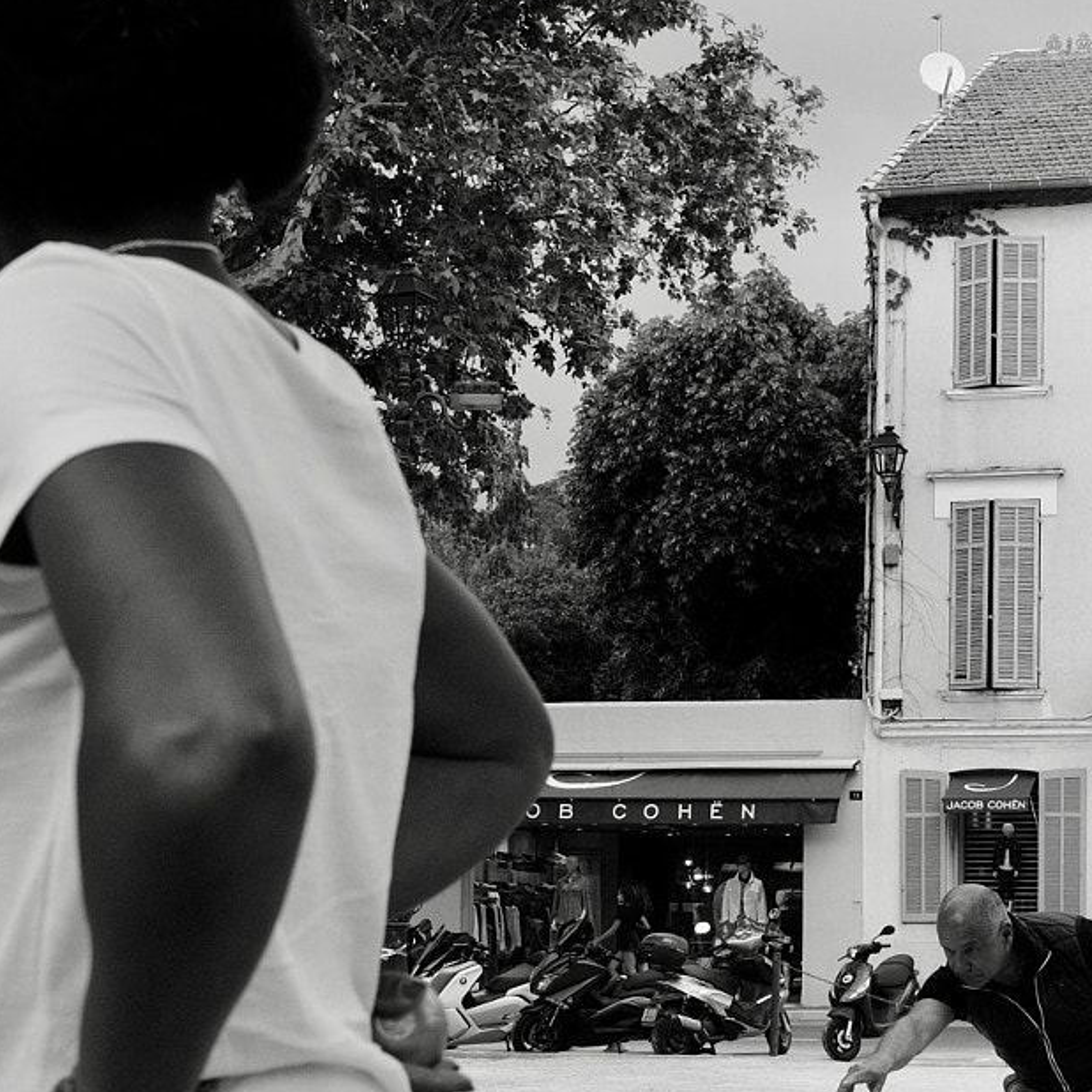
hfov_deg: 22.2
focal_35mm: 77
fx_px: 2748
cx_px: 838
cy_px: 747
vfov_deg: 22.4
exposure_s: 1/900
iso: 800
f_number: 5.6
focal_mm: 23
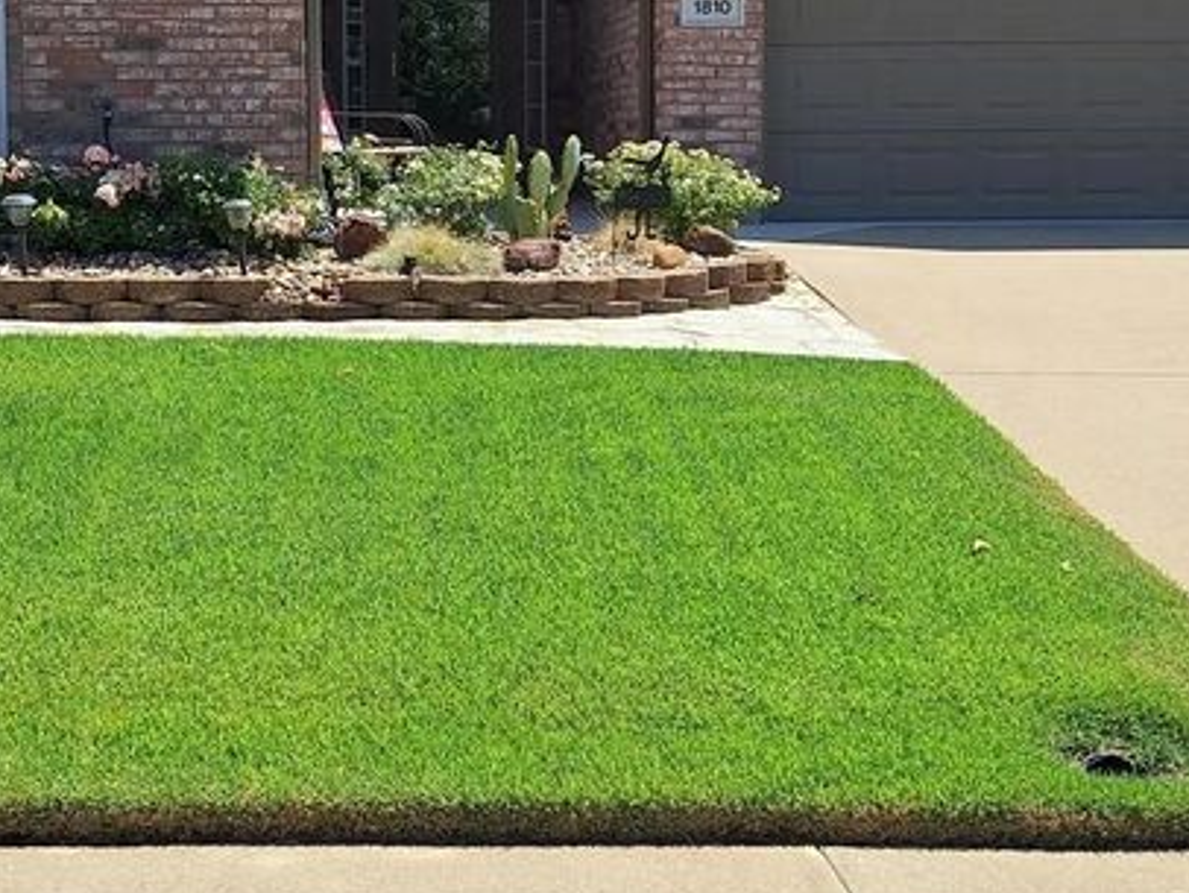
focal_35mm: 58
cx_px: 439
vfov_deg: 25.1
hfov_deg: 33.0
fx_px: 1993
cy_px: 275
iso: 40
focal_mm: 5.54
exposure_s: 1/3344
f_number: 1.8
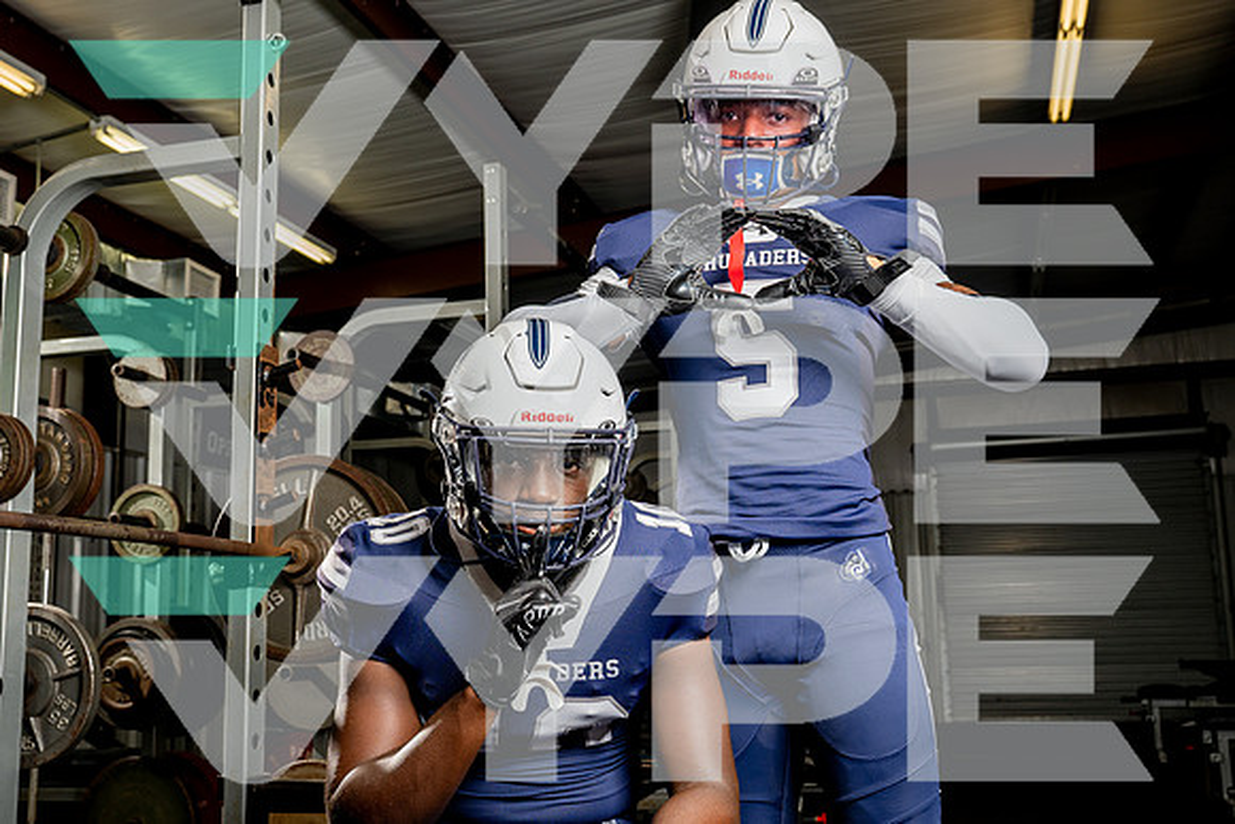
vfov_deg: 33.4
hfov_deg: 48.4
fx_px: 1375
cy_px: 402
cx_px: 611
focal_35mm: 40
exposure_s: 1/250
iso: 250
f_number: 5.6
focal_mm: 33
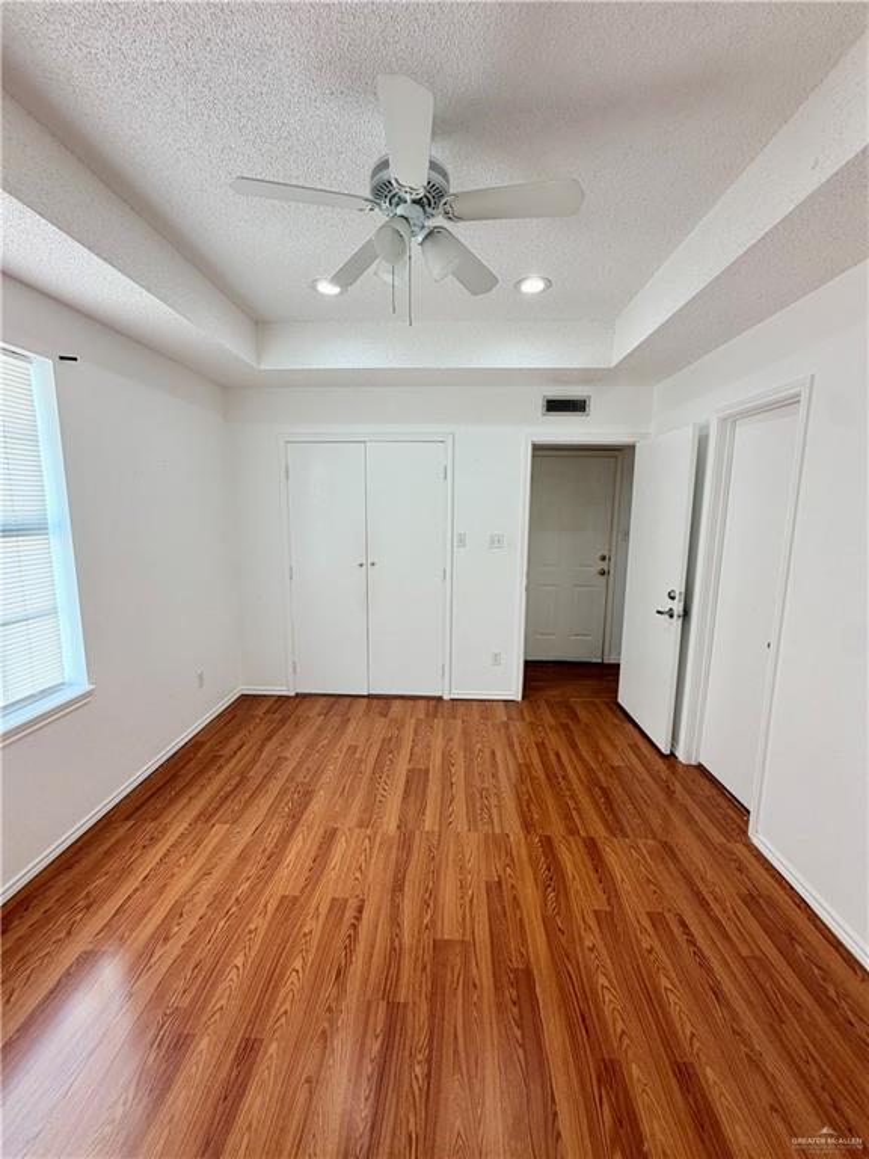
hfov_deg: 85.7
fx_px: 469
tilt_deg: -9.0
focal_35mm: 14
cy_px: 580
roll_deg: -1.1
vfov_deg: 102.1
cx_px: 434
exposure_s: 1/120
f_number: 2.2
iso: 100
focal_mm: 2.22
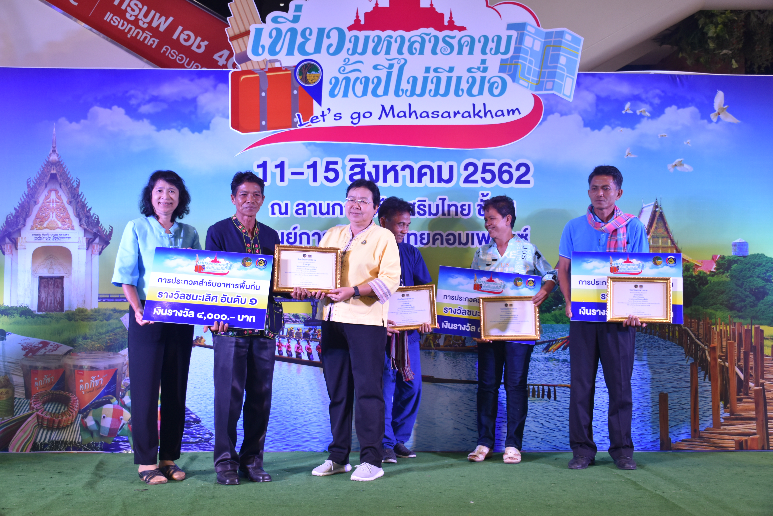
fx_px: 837
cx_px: 386
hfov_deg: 49.6
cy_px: 258
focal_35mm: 39
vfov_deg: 34.2
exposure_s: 1/80
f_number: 4.5
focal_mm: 26
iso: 400
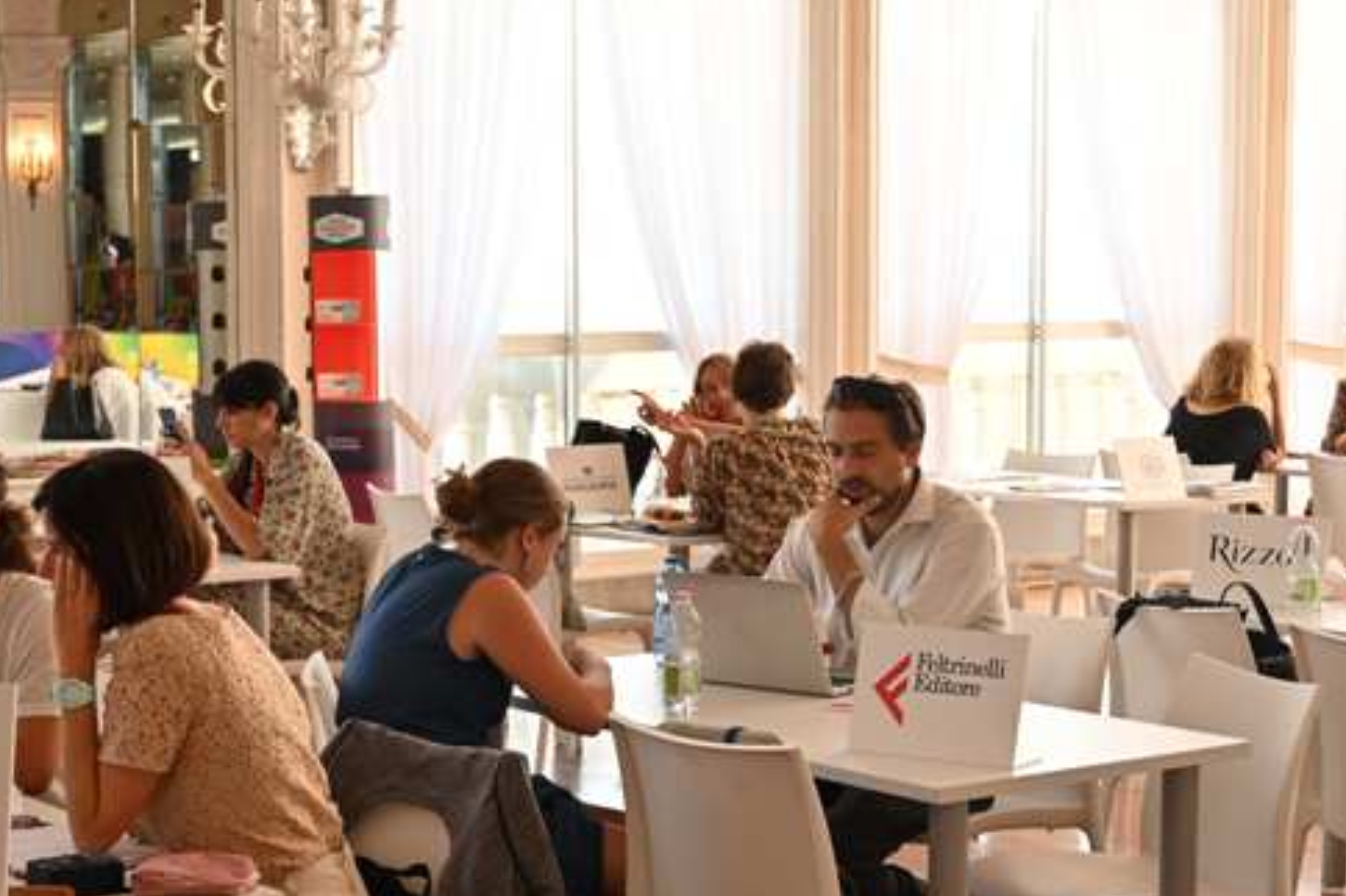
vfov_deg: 18.4
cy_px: 580
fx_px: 2765
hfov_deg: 27.3
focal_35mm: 74
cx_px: 520
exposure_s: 1/200
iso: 640
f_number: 4
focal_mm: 35
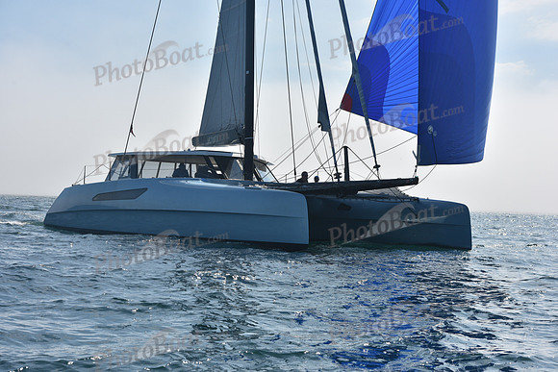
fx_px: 1085
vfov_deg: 19.5
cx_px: 279
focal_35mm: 70
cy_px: 186
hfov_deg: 28.8
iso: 320
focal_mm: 70
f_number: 9
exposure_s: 1/1600
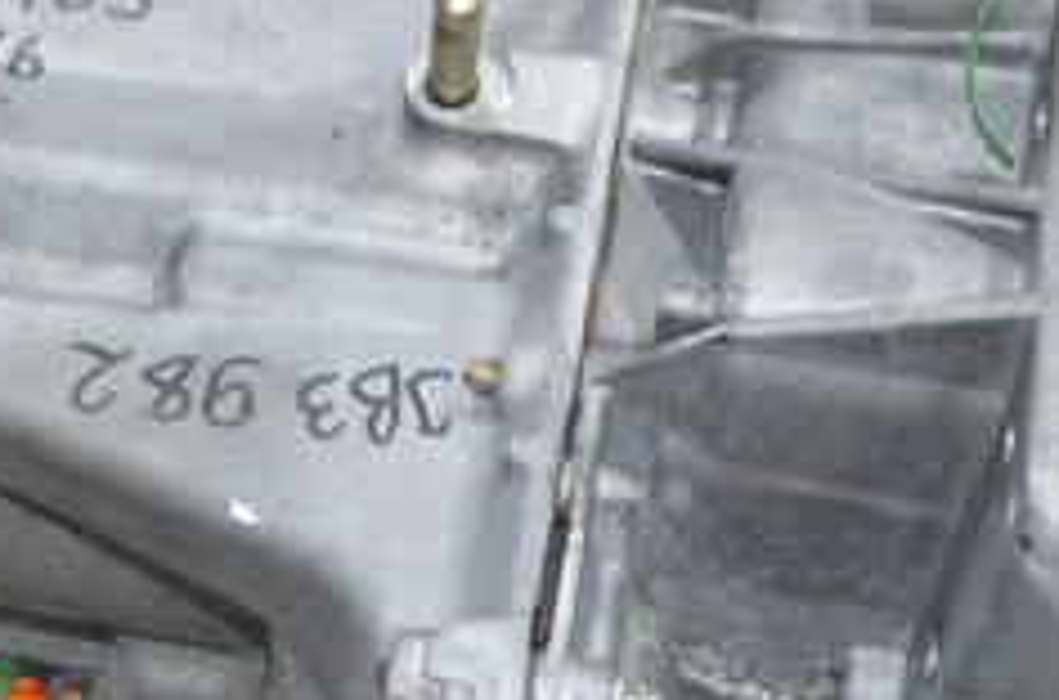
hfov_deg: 17.5
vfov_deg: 11.6
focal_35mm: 117
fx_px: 3433
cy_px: 619
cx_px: 368
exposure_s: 1/60
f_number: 3.5
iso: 560
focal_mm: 18
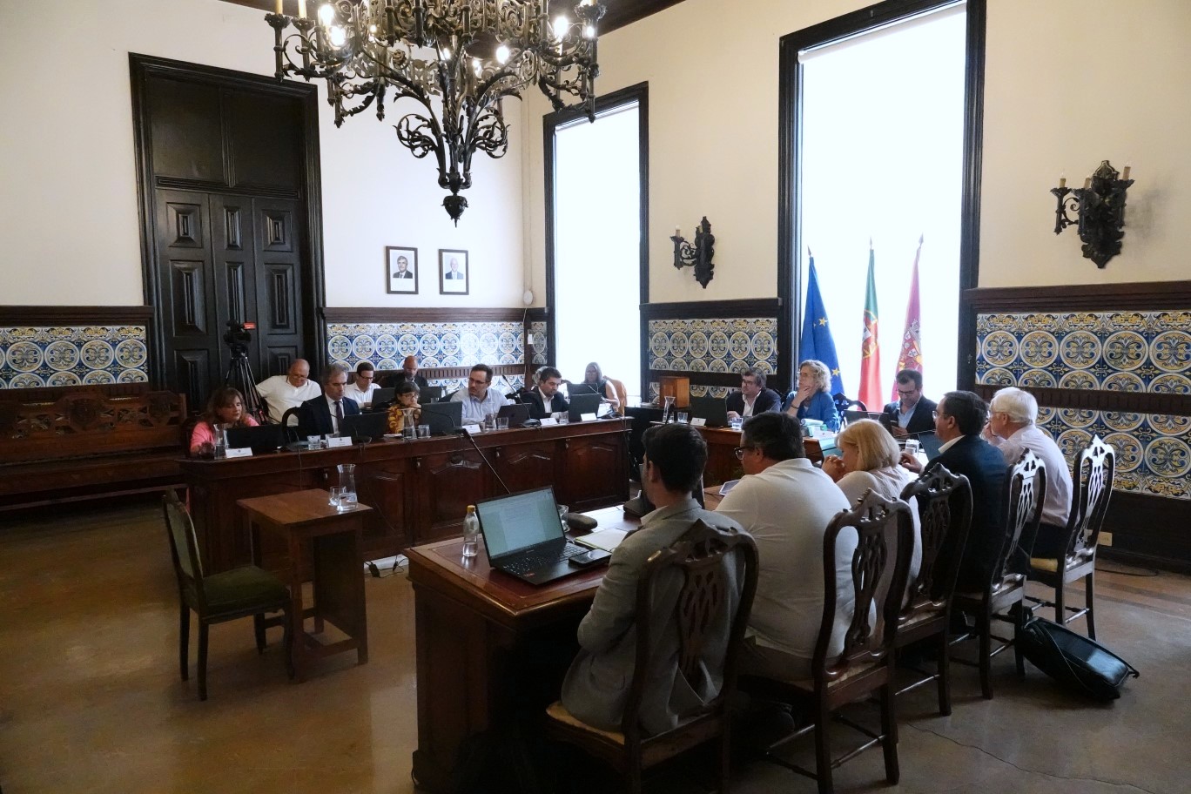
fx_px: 794
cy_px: 397
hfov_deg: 73.7
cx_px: 596
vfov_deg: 53.1
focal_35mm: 24
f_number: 4
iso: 6400
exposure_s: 1/640
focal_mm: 8.8
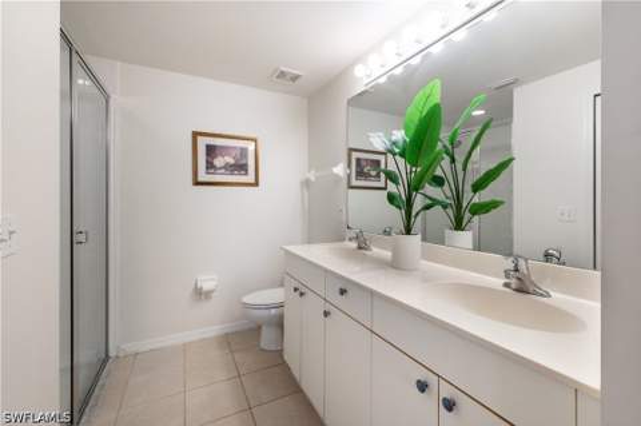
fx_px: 249
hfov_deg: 104.3
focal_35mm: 14
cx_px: 320
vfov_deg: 81.1
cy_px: 213
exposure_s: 1/6
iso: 125
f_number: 11
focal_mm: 14
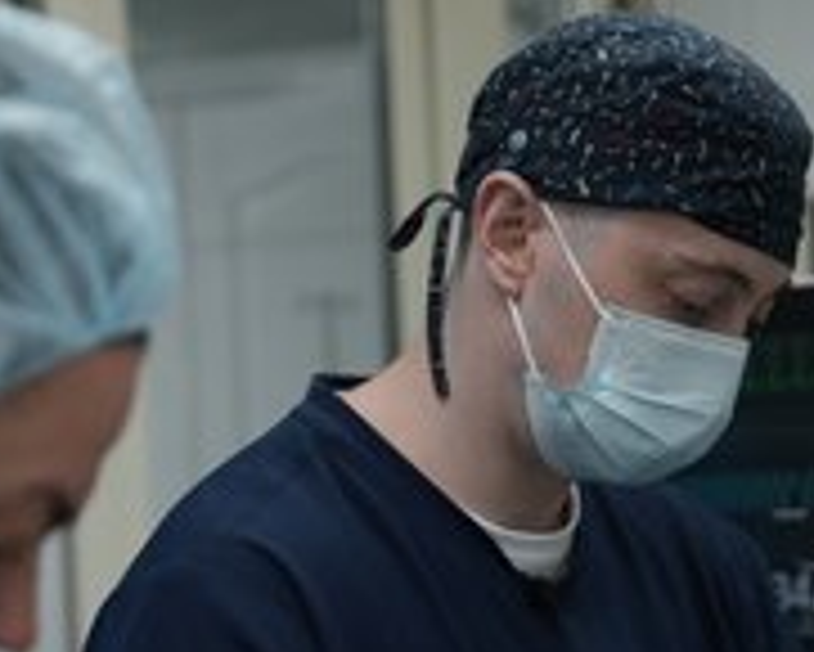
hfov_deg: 17.9
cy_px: 488
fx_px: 2555
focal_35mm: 106
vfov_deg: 14.5
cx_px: 666
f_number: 2.8
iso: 125
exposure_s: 1/60
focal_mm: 51
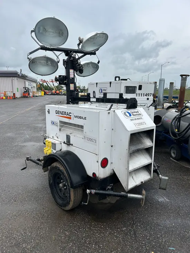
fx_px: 190
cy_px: 126
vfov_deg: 67.3
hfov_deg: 53.1
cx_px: 95
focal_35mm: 26
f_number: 1.5
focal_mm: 5.7
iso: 50
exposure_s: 1/3356
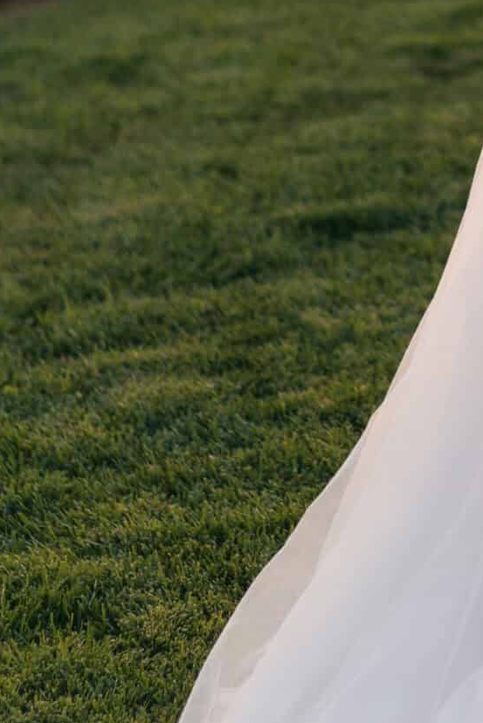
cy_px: 115
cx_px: 666
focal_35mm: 179
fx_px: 3601
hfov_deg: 7.6
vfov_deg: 11.4
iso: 64
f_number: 2
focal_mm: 58
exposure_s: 1/250
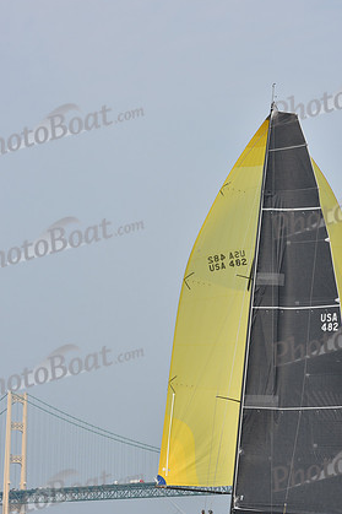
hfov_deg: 14.1
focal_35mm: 97
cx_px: 208
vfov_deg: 21.0
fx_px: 1383
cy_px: 290
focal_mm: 70
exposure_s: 1/1250
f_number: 8
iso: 250
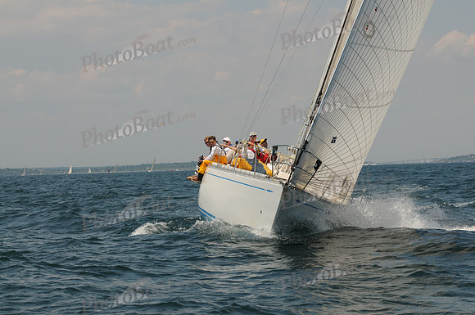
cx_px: 238
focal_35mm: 105
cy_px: 158
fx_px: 1383
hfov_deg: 19.5
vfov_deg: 13.0
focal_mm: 70
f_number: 8
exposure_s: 1/500
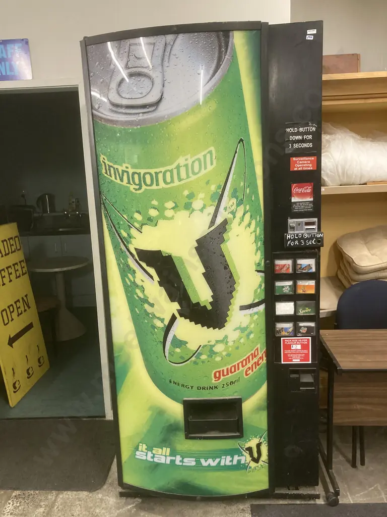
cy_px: 258
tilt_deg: -8.7
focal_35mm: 28
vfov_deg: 63.4
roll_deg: +1.5
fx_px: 417
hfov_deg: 49.7
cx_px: 194
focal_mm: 3.99
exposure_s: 1/50
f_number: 1.8
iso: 200
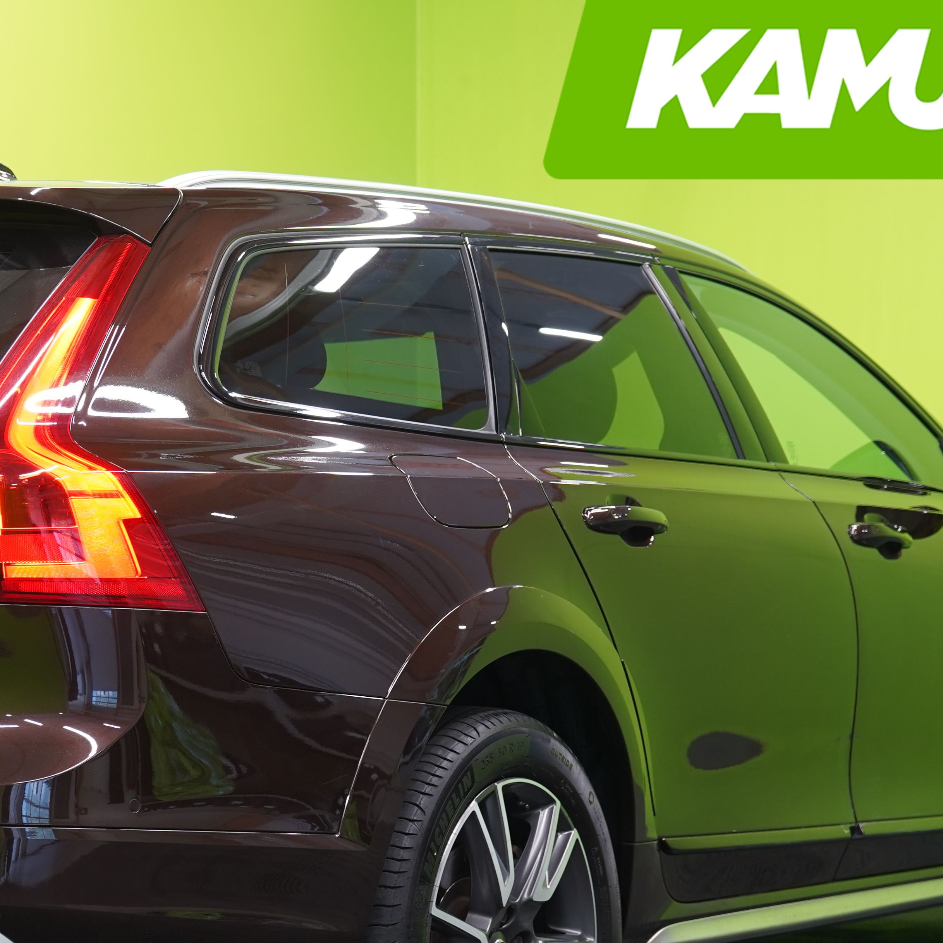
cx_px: 251
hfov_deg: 15.6
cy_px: 680
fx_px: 3421
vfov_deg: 15.6
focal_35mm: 111
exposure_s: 1/20
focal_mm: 53
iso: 400
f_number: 5
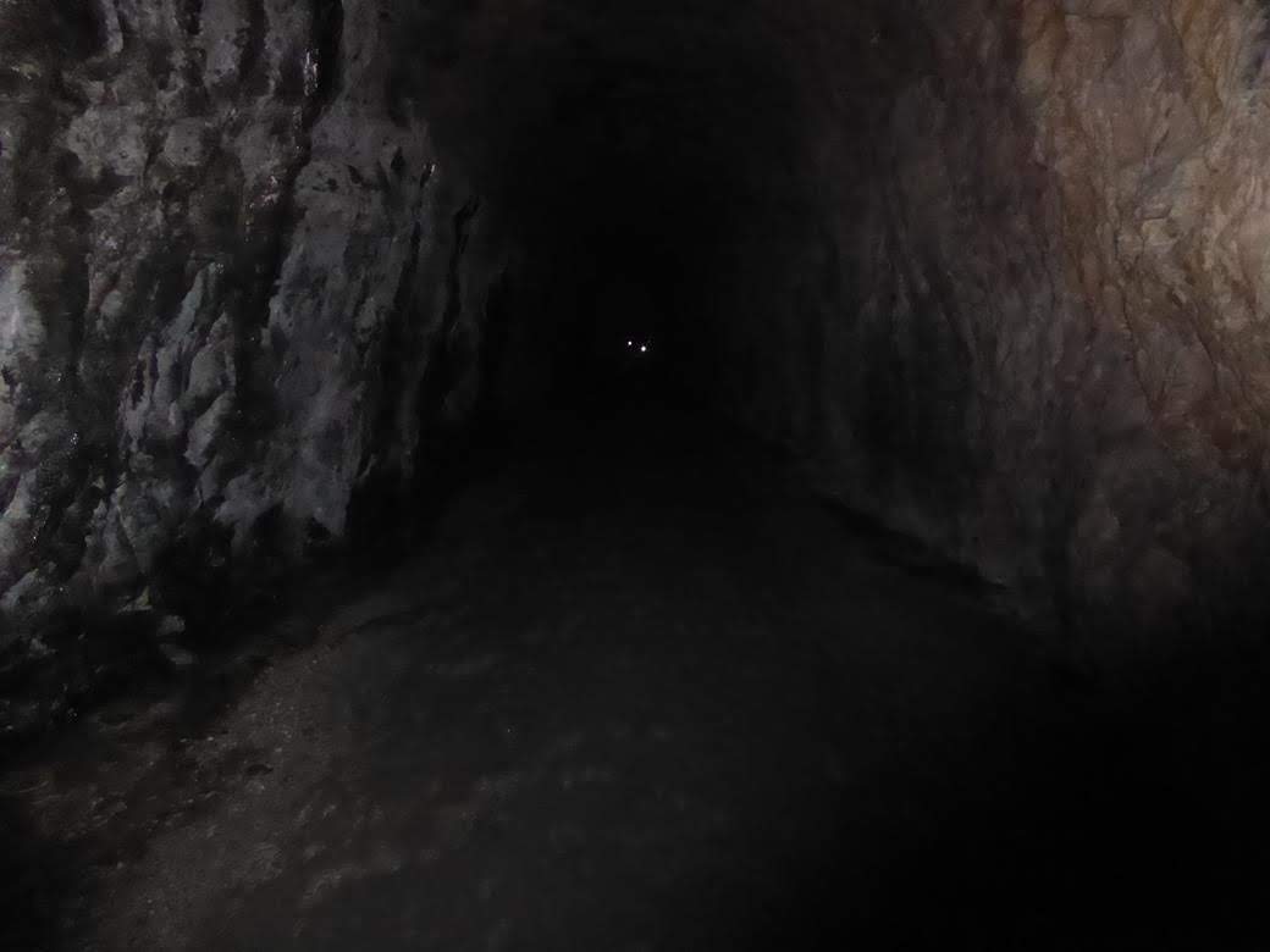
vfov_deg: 56.8
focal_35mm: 24
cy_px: 476
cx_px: 635
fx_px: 881
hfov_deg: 71.6
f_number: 3.3
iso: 1600
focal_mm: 4.3
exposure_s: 1/60
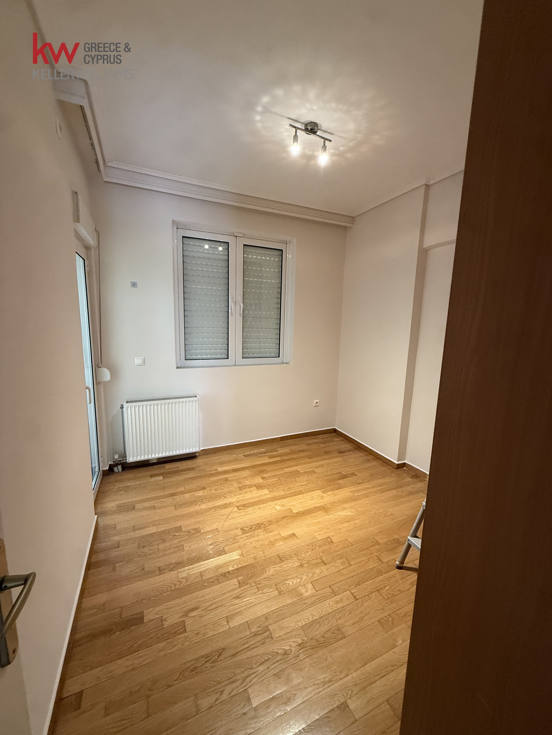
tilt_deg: -8.5
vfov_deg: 102.1
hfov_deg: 85.7
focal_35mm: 14
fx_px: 298
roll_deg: -1.3
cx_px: 276
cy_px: 368
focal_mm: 2.22
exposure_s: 1/50
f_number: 2.2
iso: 250
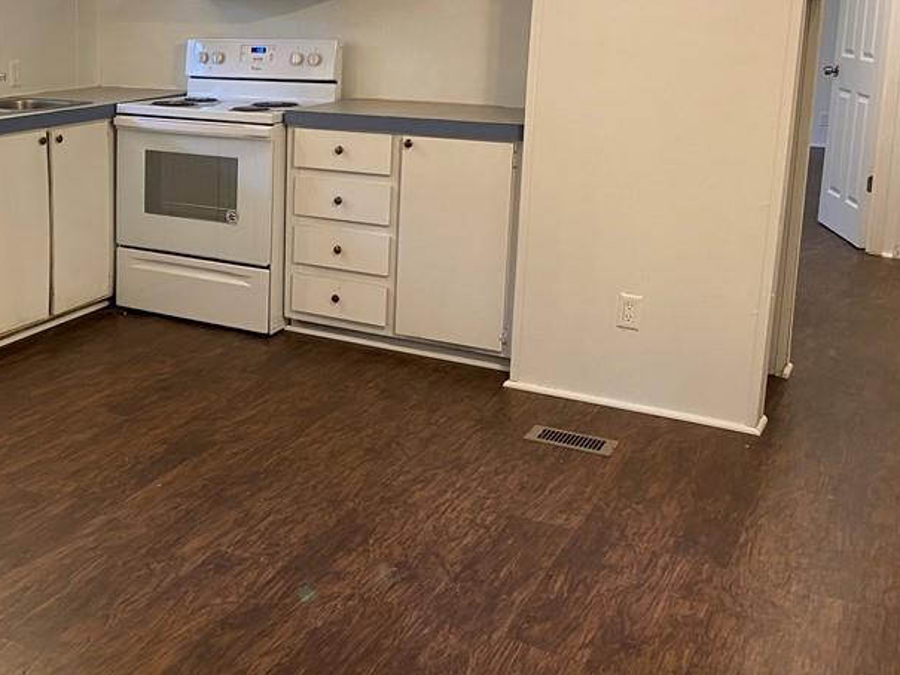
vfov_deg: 32.5
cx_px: 152
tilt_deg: -9.0
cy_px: 213
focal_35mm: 44
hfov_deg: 40.7
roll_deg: -0.6
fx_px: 1144
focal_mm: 4.25
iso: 160
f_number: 1.8
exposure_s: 1/60
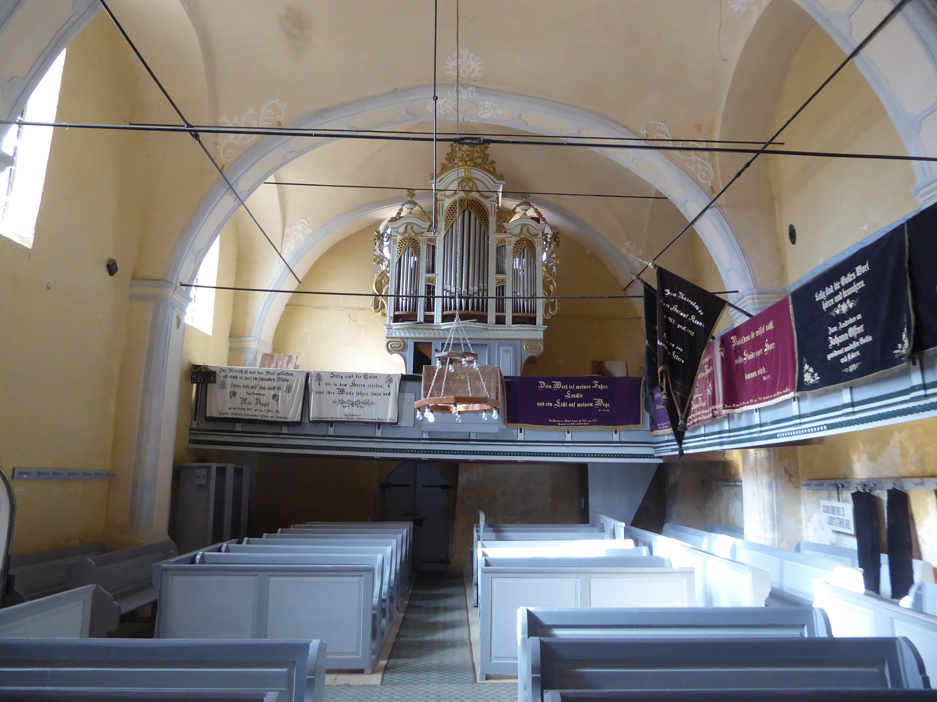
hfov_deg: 69.4
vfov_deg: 54.9
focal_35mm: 25
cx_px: 468
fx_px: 677
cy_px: 351
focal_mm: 4.3
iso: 400
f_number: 3.3
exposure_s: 1/50
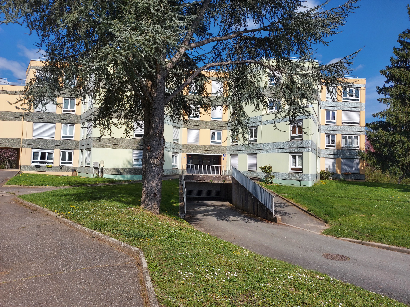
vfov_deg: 56.8
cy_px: 154
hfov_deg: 71.6
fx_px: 284
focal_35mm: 24
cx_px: 205
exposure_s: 1/1509
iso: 32
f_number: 1.8
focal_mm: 5.23
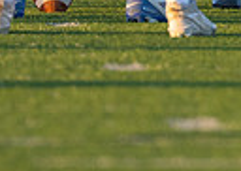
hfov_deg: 1.5
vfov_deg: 1.1
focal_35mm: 1308
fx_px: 8939
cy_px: -189
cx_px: 369
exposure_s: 1/3200
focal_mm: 200
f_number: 2.8
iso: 800
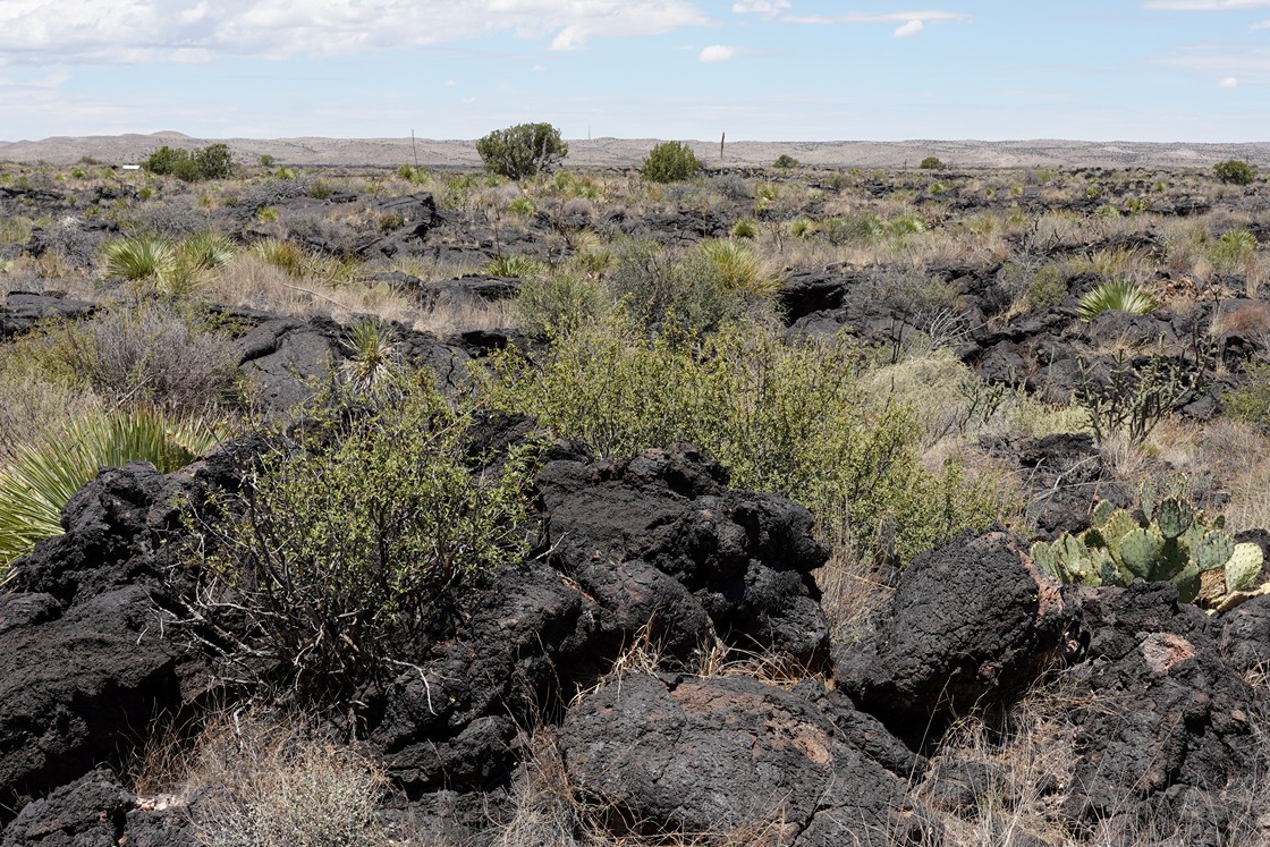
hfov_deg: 39.5
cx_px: 730
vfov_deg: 26.8
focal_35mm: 50
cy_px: 566
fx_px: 1764
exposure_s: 1/100
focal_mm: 28
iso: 100
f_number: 13
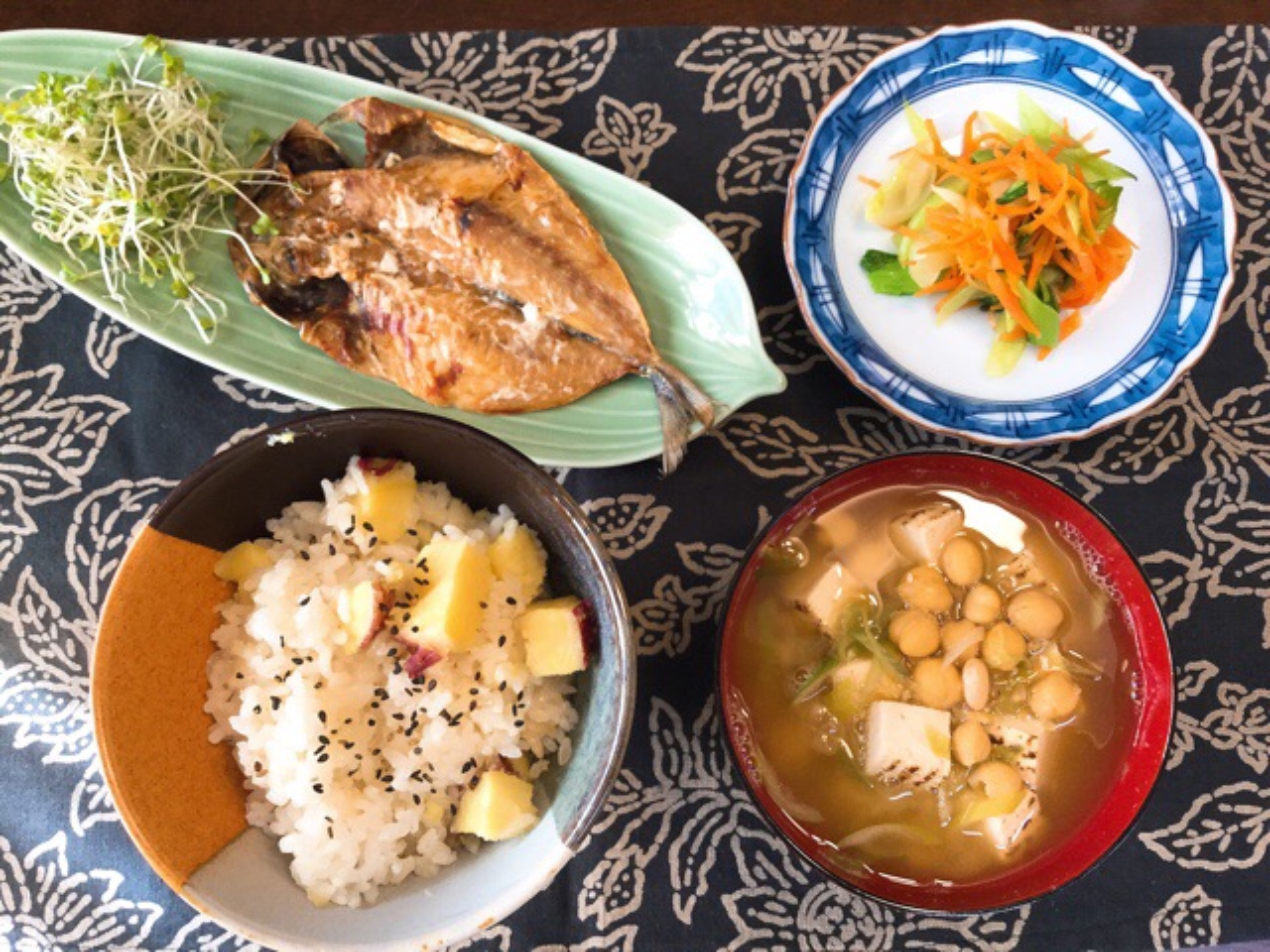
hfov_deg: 58.4
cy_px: 476
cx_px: 635
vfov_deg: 45.4
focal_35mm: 31
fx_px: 1137
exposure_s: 1/30
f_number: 2.4
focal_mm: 3.3
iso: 50
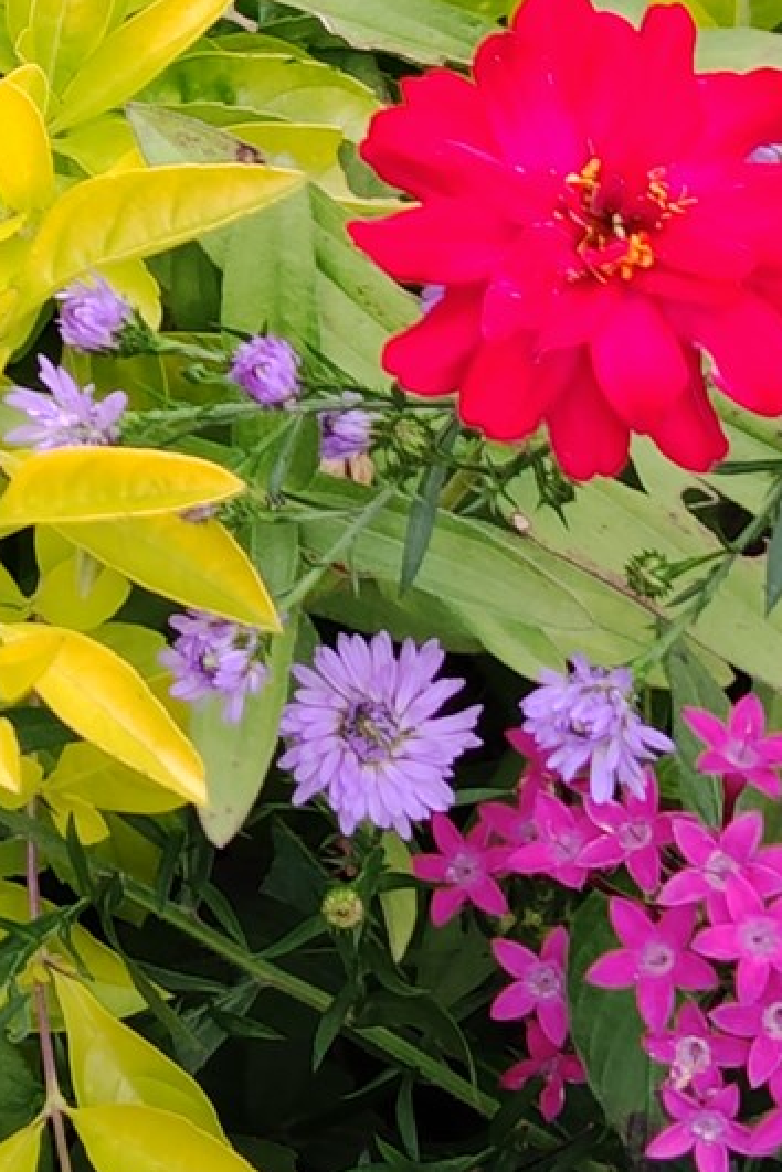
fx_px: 5636
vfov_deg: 11.6
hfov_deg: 7.8
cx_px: -292
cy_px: -252
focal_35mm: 173
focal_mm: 5.56
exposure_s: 1/120
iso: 75
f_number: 1.88
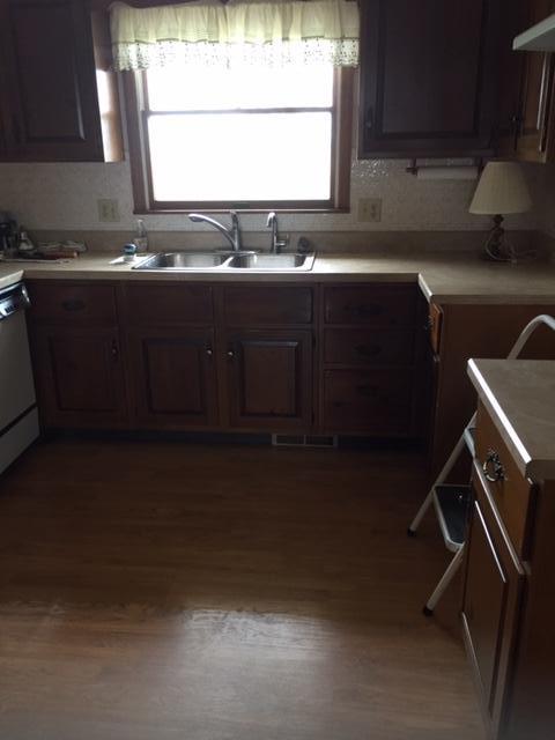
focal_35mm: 29
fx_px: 620
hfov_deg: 48.2
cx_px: 278
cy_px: 370
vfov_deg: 61.7
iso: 125
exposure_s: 1/30
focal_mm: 4.15
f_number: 2.2
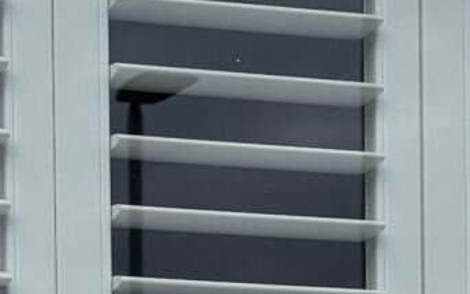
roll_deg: -1.0
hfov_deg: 10.2
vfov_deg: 6.1
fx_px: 2626
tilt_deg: -0.2
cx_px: 154
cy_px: 751
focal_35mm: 205
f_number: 1.6
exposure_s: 1/1949
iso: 50
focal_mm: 5.96
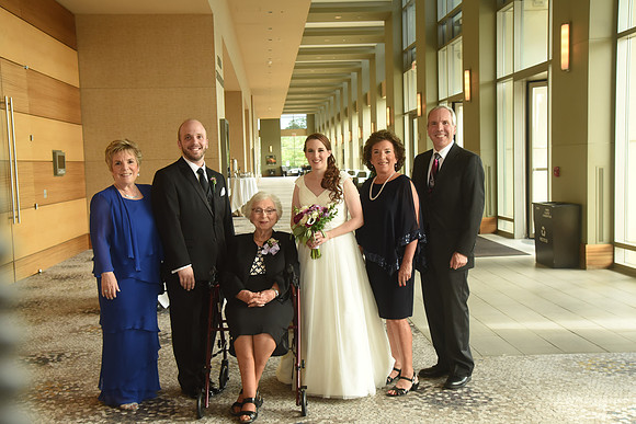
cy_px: 212
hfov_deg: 48.4
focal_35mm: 40
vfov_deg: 33.4
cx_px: 318
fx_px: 707
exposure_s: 1/160
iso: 1600
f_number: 7.1
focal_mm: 40
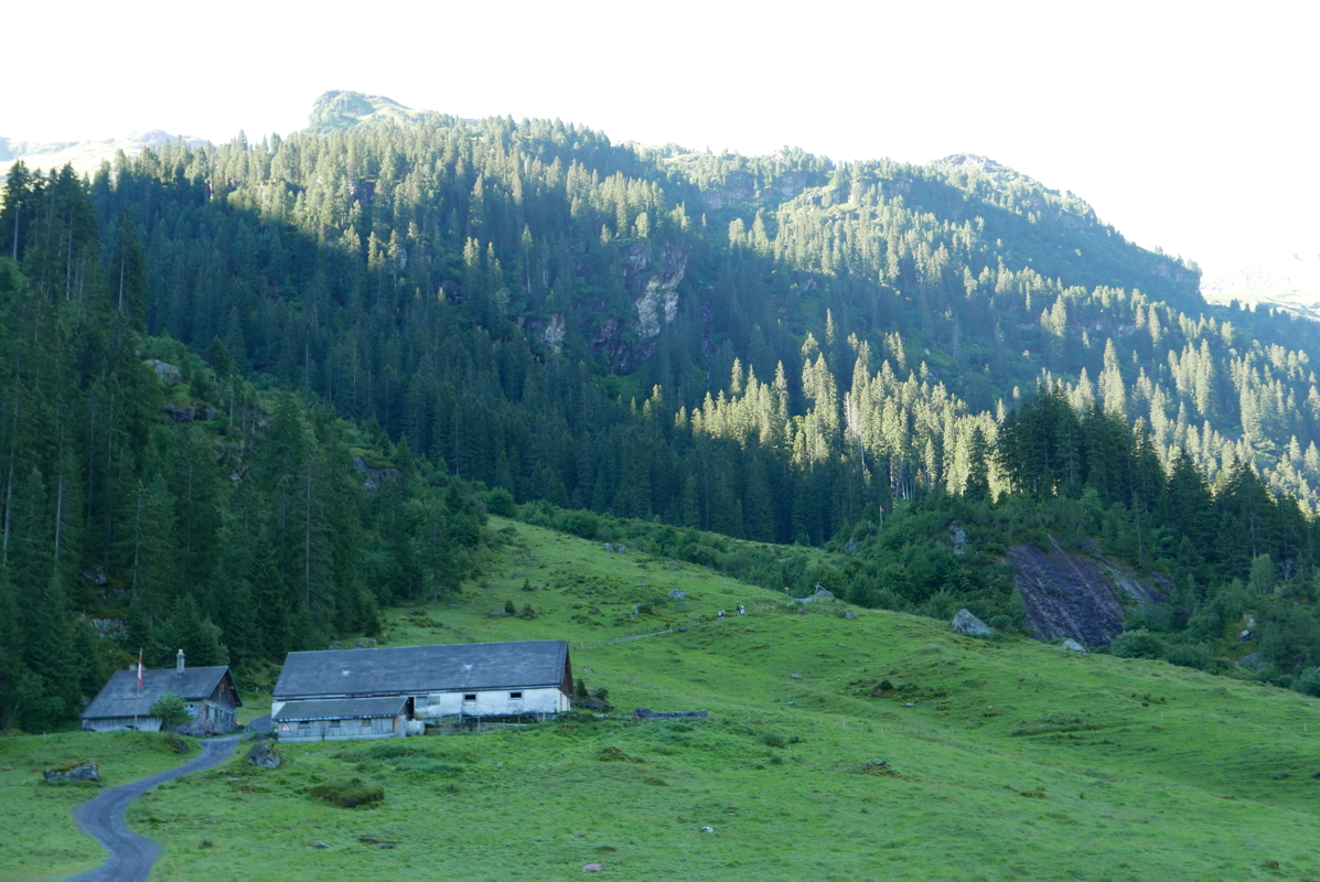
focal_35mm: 50
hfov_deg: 39.6
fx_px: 1835
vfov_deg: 27.0
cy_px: 441
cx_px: 660
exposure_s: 1/125
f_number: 3.5
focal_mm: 22.7
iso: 200
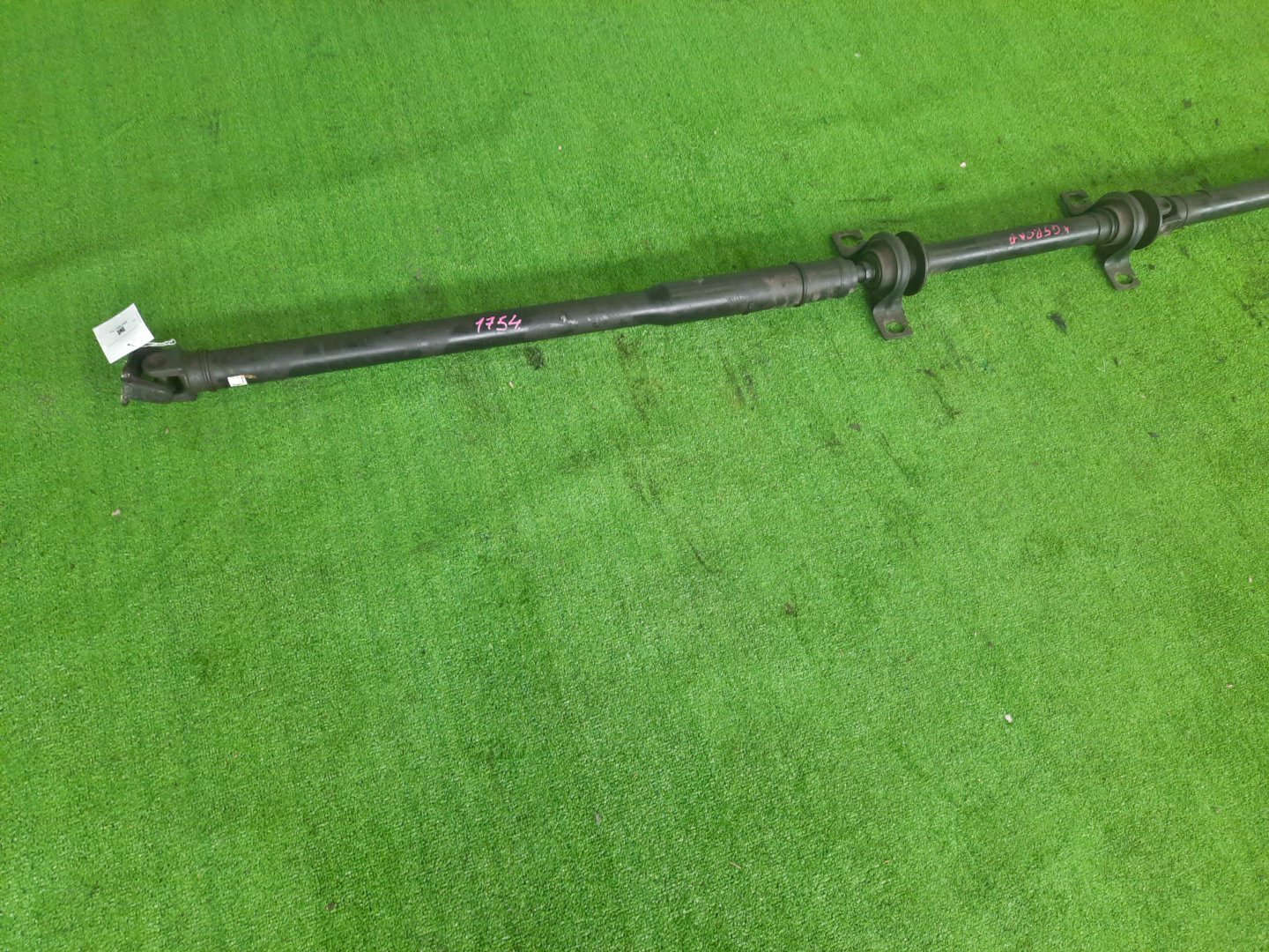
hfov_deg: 69.4
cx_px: 634
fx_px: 916
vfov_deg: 54.9
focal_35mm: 25
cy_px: 476
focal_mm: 4.6
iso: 157
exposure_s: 1/50
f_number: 2
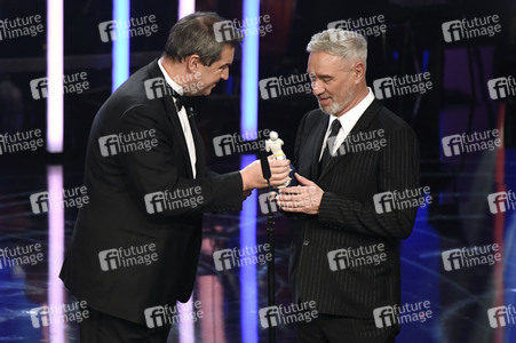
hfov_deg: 6.9
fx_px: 4297
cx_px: 258
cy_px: 172
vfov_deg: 4.6
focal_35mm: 300
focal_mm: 300
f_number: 6.3
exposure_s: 1/160
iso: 3200
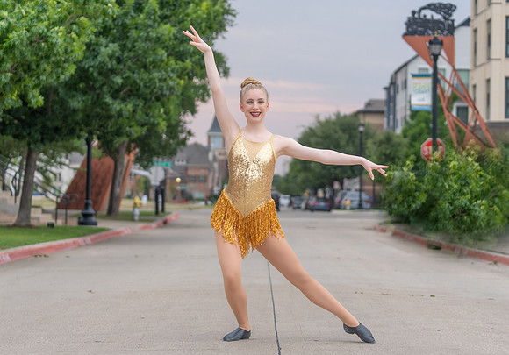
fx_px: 1417
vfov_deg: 14.3
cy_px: 168
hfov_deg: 20.4
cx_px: 286
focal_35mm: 99
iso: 400
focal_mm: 70
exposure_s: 1/320
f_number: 2.8
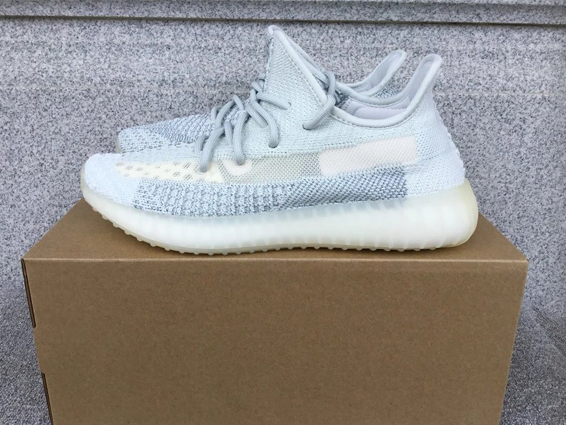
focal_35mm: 32
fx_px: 523
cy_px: 219
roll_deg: -0.3
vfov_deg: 44.2
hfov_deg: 56.8
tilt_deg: -20.4
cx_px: 280
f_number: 2.4
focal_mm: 3.3
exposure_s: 1/429
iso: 25
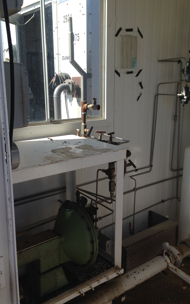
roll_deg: +0.4
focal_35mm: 36
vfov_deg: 54.0
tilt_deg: -13.2
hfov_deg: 35.3
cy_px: 153
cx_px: 90
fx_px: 298
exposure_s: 1/742
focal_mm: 4.12
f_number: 2.4
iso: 50
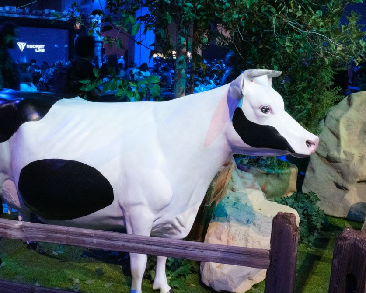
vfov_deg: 38.2
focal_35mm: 39
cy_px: 146
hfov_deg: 46.5
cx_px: 139
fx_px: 423
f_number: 22
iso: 12800
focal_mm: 19.2
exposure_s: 1/15
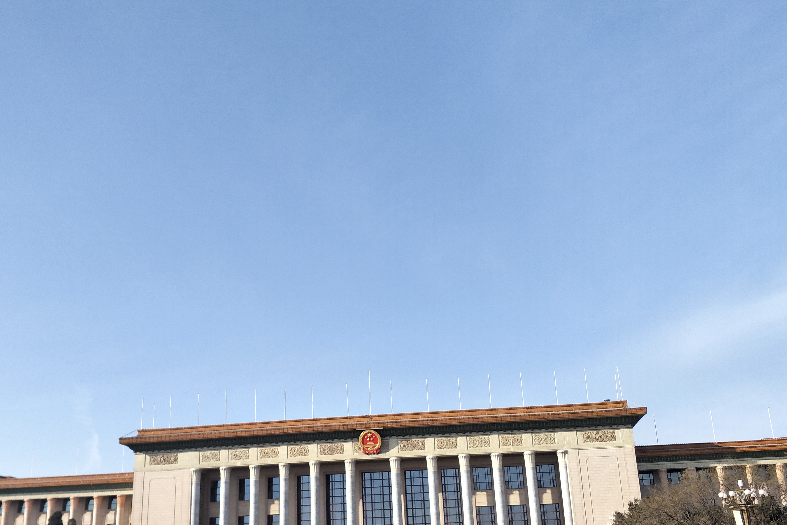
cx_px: 332
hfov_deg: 57.0
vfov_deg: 39.7
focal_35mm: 33
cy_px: 329
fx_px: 721
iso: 33
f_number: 1.7
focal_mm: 4.1
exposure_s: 1/952
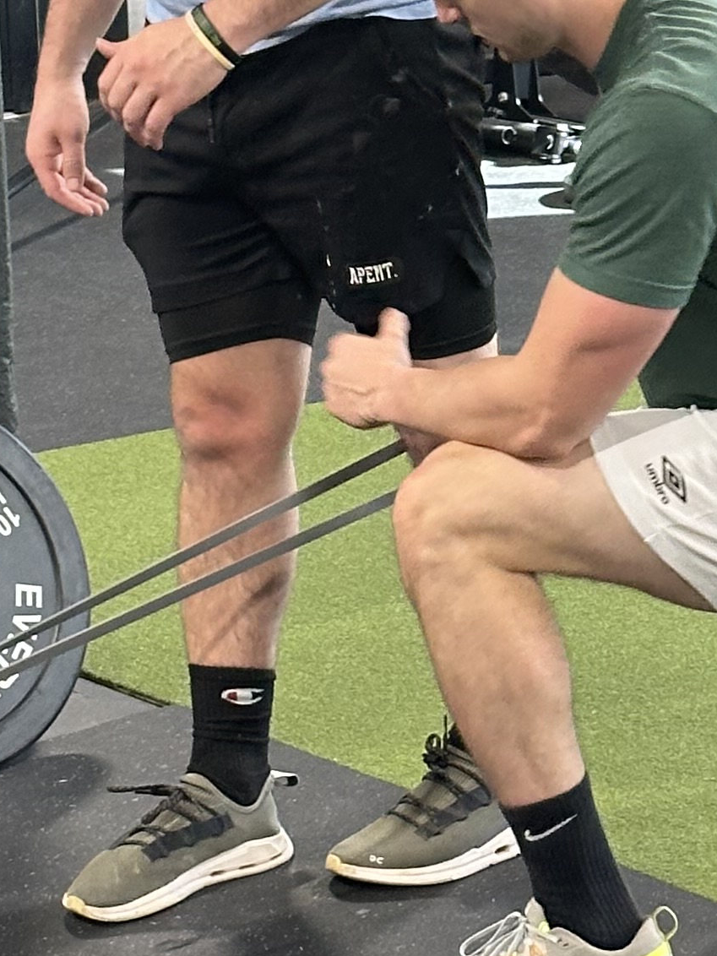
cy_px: 270
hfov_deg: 8.7
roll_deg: +1.1
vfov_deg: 11.5
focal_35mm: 171
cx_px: 373
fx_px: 4723
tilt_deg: -11.2
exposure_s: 1/49
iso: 200
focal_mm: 6.86
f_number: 1.78
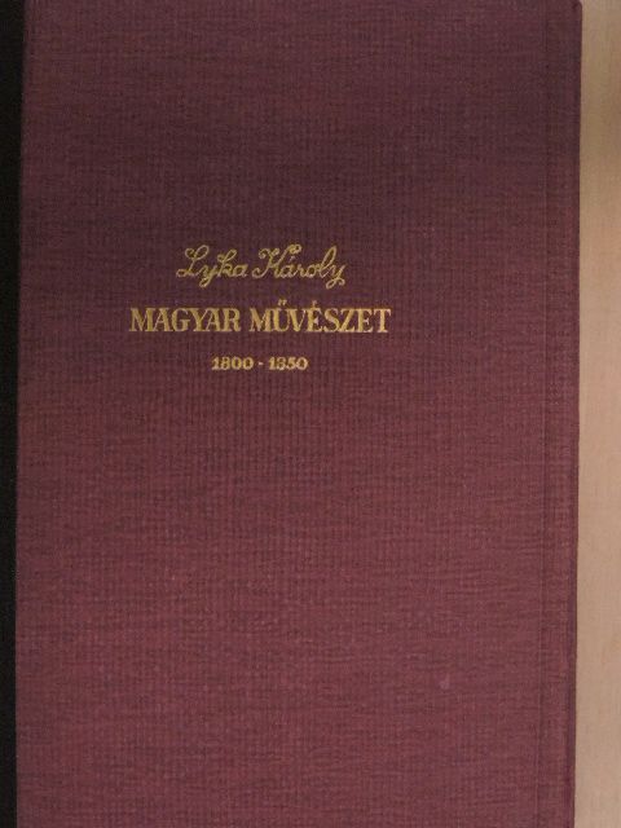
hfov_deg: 21.0
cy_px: 414
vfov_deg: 27.8
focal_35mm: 70
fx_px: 1674
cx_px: 310
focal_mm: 12.4
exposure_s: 1/125
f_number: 3.9
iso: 1600
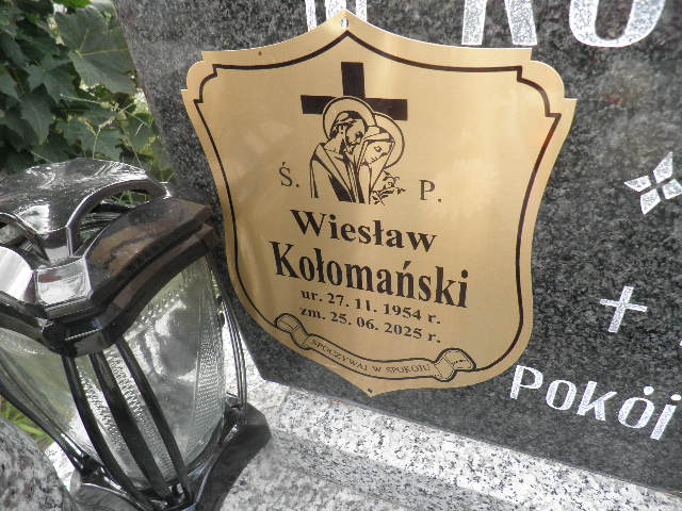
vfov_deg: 56.8
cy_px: 256
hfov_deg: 71.6
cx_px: 341
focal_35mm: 24
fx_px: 473
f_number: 3.3
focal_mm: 4.3
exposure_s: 1/80
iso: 64
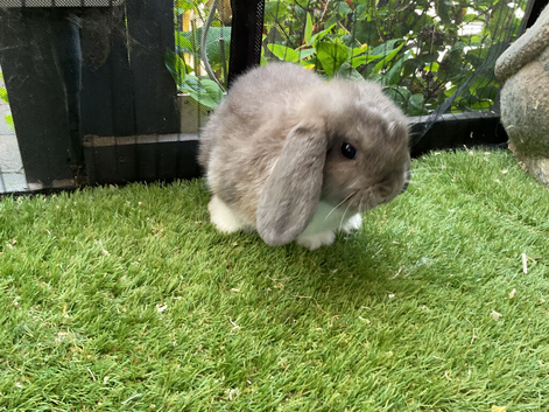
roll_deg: -3.6
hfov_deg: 61.7
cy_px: 206
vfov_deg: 48.2
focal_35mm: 29
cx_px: 274
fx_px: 460
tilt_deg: -31.0
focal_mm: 3
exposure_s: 1/50
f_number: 1.8
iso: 125
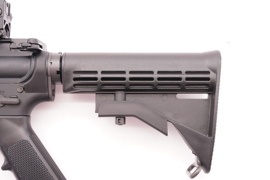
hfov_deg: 37.8
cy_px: 90
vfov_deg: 25.8
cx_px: 135
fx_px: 394
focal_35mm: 52
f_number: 5.6
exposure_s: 1/125
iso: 1000
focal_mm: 35
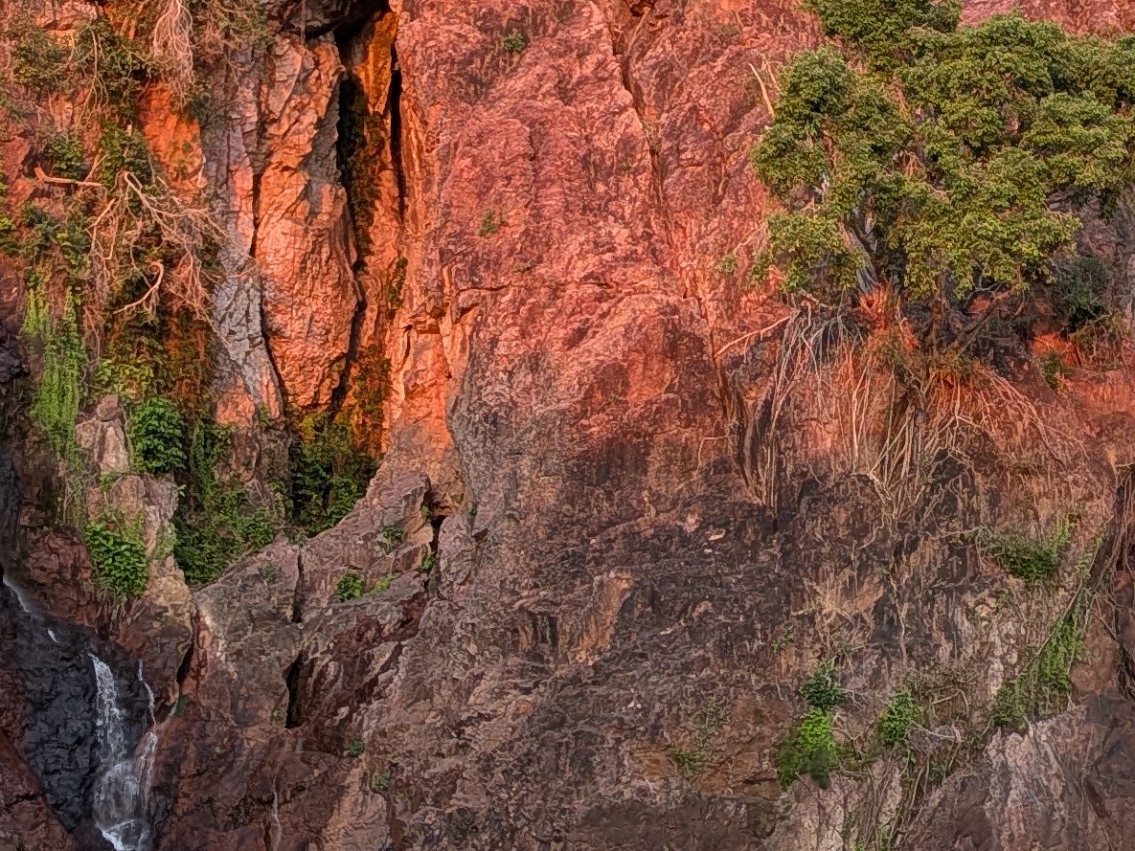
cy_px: 296
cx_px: 891
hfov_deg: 23.8
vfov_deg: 18.2
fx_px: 2656
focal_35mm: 81
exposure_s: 1/104
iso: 29
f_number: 1.7
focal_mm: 4.53
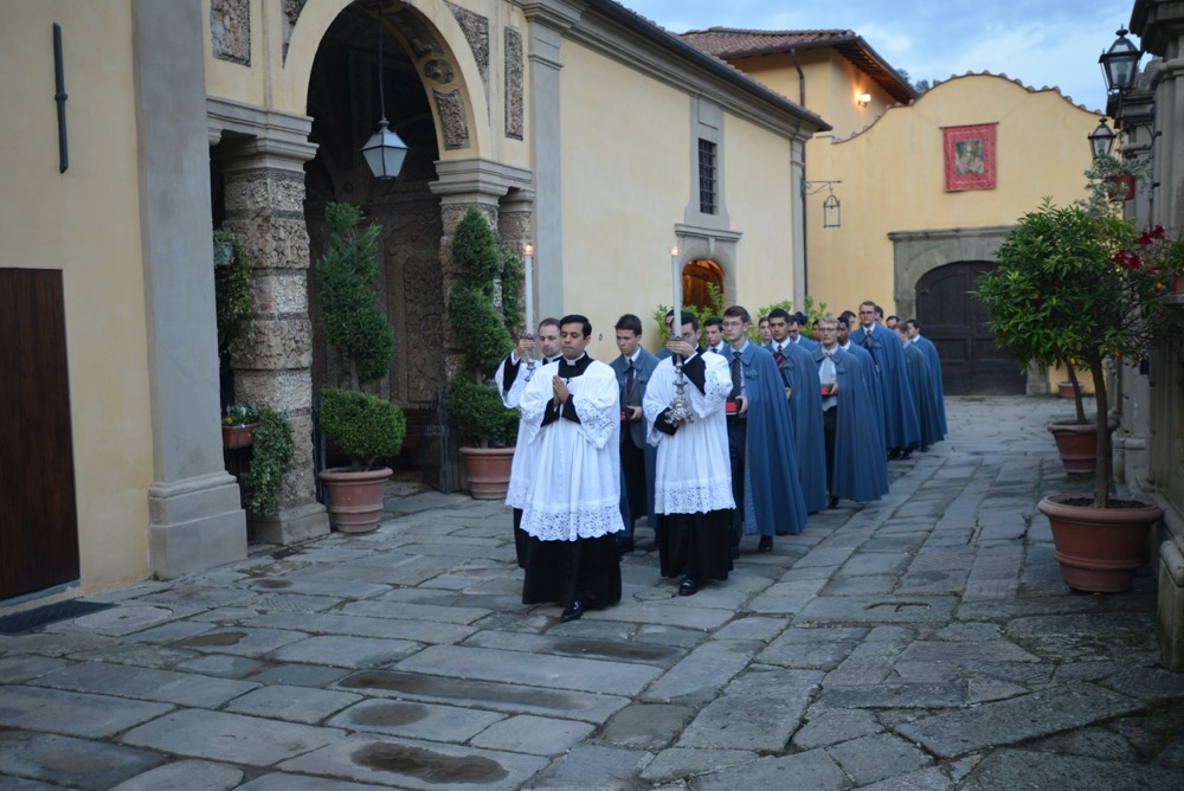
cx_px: 592
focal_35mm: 35
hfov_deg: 54.4
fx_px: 1152
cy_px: 396
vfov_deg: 37.9
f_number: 3.5
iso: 800
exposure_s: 1/50
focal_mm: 35
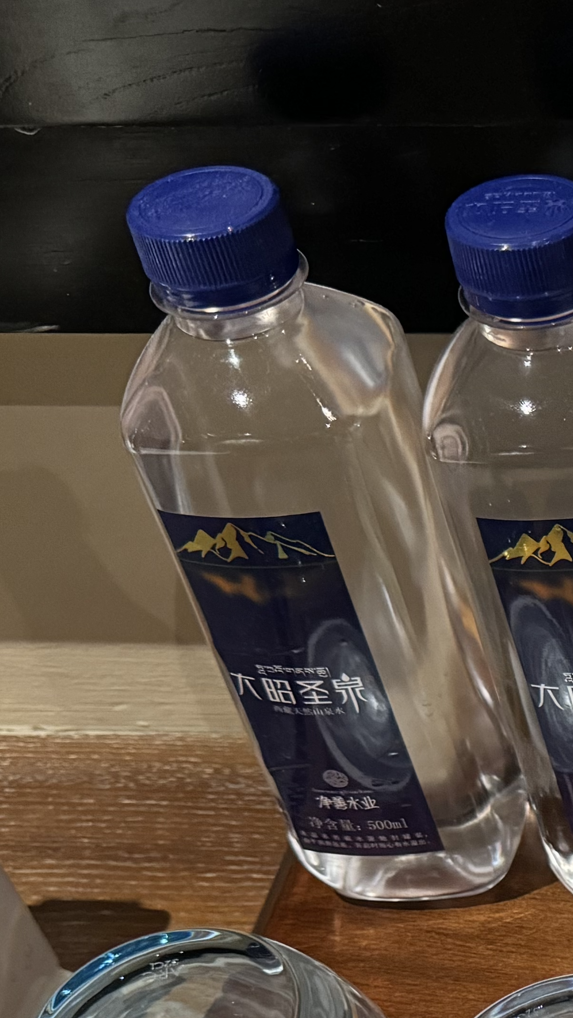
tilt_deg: -50.3
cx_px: 1072
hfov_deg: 14.8
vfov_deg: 28.6
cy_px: 968
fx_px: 1891
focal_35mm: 70
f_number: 1.78
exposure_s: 1/50
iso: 800
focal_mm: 6.76
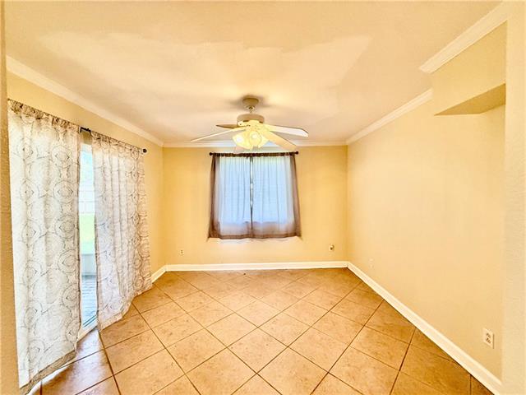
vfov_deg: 85.7
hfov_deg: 102.1
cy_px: 198
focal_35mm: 14
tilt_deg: -0.6
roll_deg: +0.3
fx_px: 213
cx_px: 263
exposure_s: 1/120
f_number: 2.2
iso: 250
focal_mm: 2.22
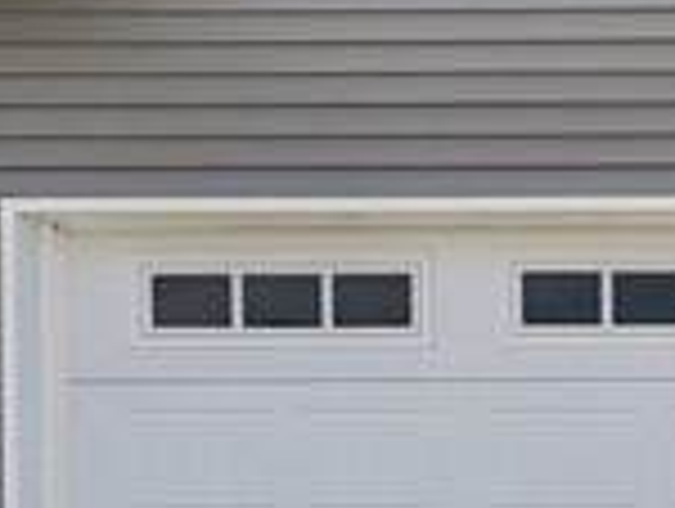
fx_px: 3203
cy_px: -11
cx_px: 2398
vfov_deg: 9.0
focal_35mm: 164
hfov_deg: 8.5
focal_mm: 20
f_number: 9
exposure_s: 1/1250
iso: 400
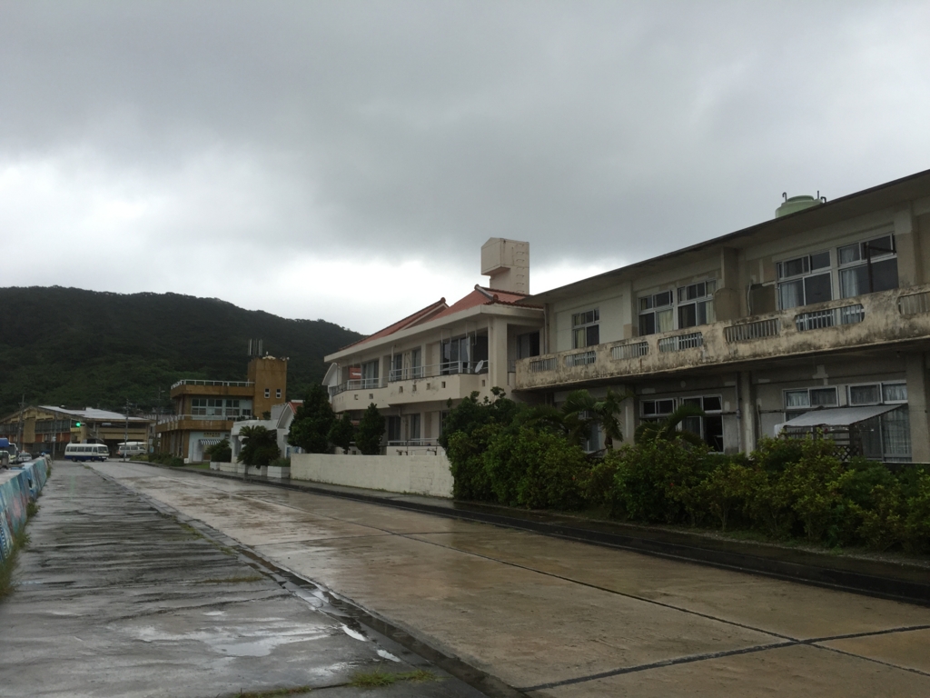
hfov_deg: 61.7
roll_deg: -0.5
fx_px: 779
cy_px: 349
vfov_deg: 48.2
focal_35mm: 29
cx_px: 465
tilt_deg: +9.6
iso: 40
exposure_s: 1/120
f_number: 2.2
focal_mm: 4.15
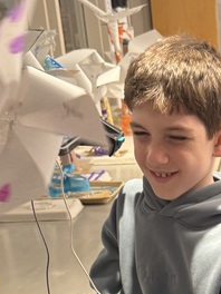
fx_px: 792
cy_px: 337
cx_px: 286
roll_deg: +2.4
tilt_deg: -20.2
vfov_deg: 20.0
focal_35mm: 93
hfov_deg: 15.2
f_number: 1.78
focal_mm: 6.76
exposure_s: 1/118
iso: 200
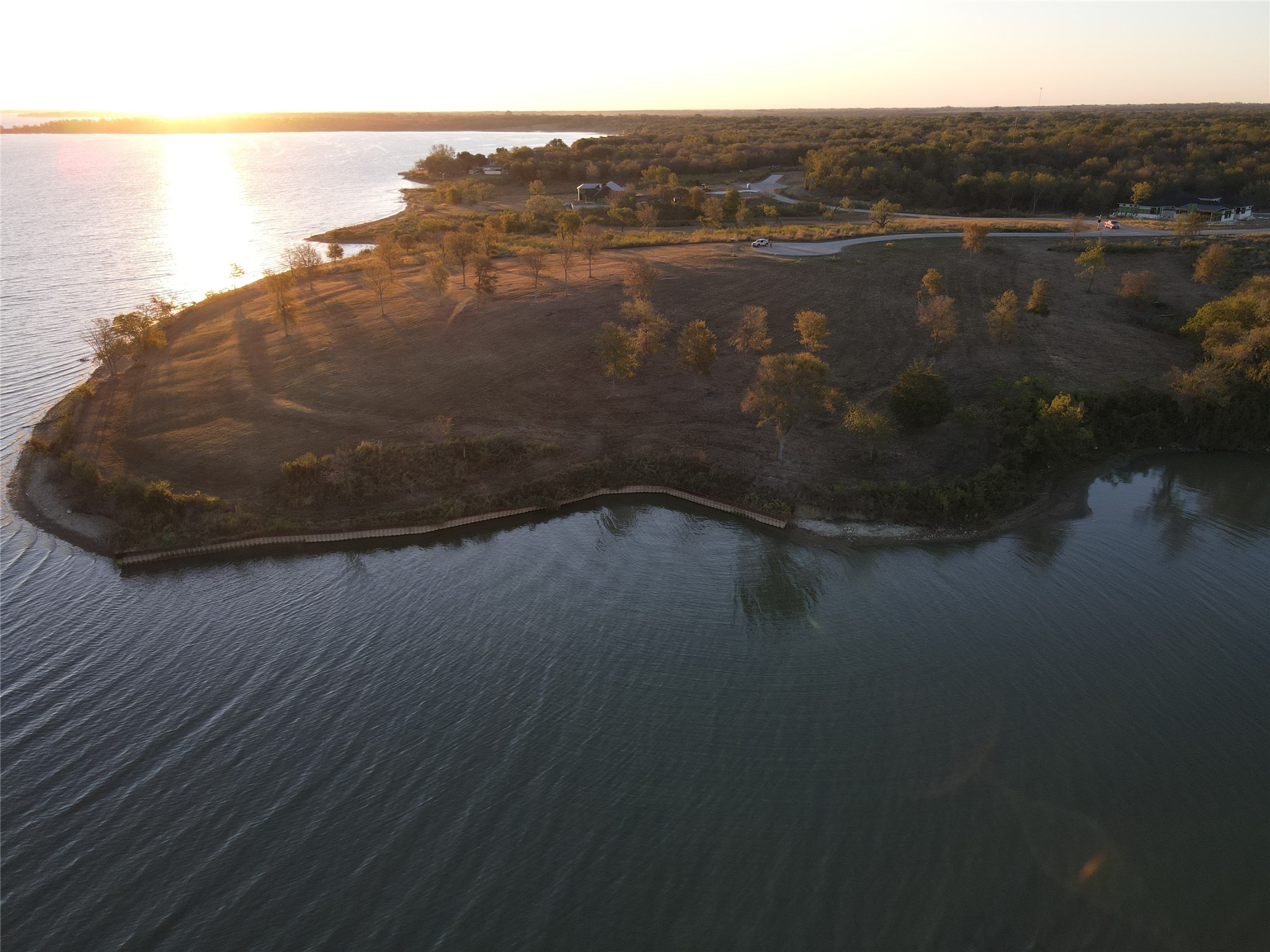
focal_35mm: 24
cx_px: 635
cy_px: 476
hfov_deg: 71.6
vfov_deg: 56.8
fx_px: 881
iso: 100
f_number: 2.8
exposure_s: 1/120
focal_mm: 4.5
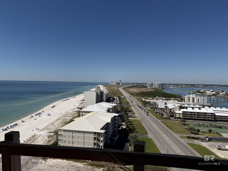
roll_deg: -1.3
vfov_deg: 56.8
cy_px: 86
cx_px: 114
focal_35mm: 24
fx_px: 158
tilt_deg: -0.2
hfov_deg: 71.6
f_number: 1.78
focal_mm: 6.76
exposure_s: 1/10309
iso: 80
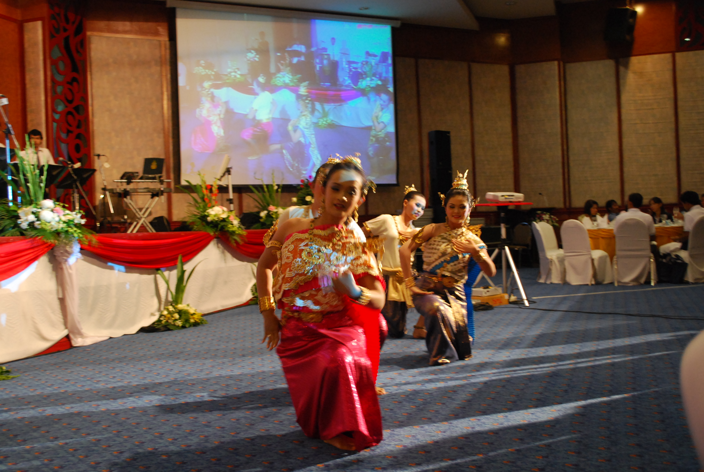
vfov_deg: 34.4
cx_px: 352
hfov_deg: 49.5
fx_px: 764
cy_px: 236
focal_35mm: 39
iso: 800
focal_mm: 26
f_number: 4.5
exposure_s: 1/10
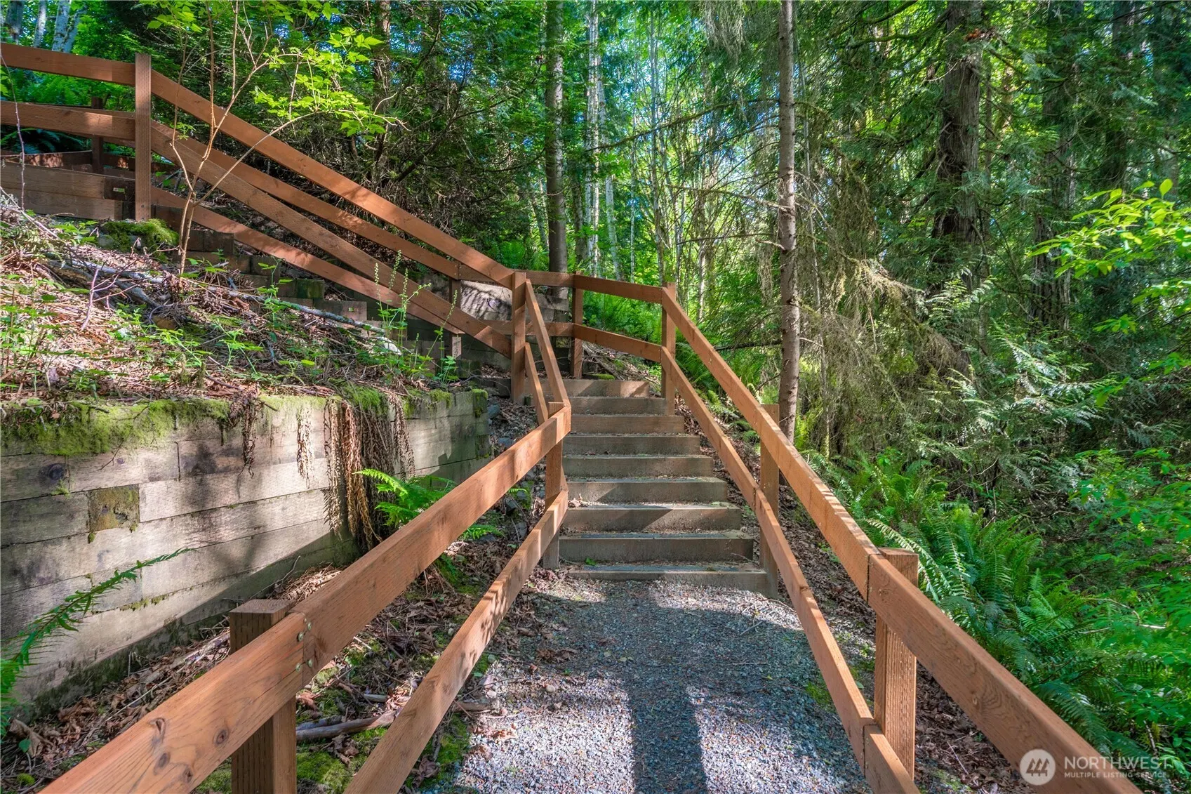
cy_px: 397
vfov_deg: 53.1
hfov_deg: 73.7
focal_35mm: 24
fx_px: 794
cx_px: 596
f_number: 7.1
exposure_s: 1/30
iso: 320
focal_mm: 24
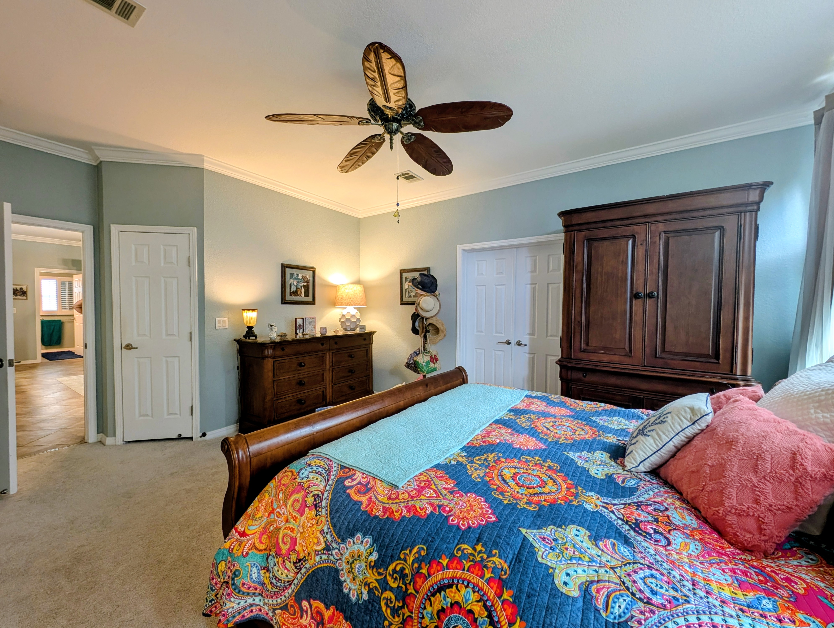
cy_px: 314
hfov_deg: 110.5
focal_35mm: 12
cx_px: 417
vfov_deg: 94.6
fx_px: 290
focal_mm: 2.23
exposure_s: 1/24
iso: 56
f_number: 1.95
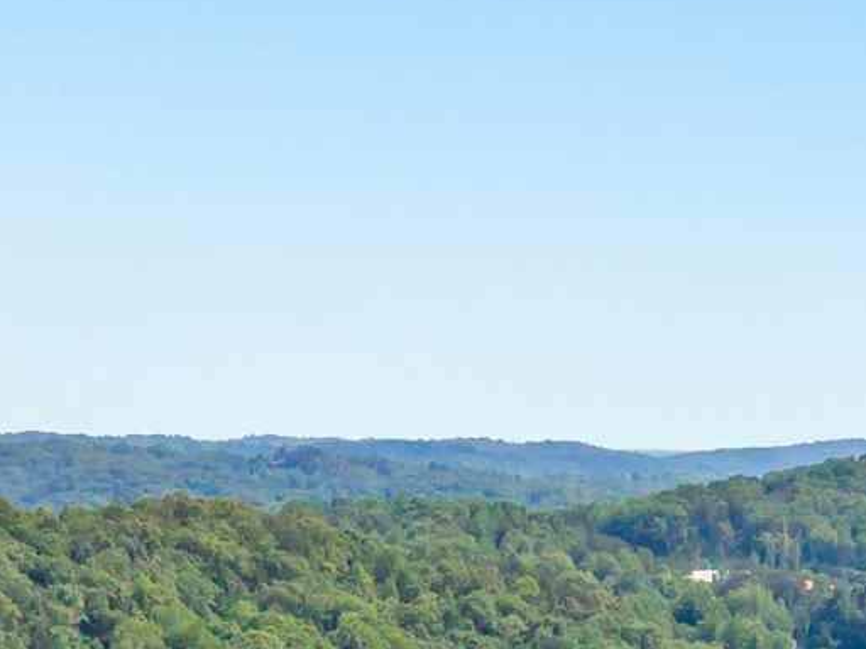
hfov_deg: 13.7
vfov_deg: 9.2
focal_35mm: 144
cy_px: 1597
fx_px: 3602
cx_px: 540
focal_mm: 8.67
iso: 310
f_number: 1.8
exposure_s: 1/8000
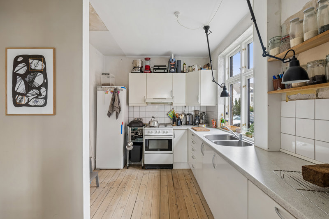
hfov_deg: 96.7
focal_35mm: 16
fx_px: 146
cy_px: 110
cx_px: 164
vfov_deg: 73.7
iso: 125
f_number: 9
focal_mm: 16
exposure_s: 1/2.5
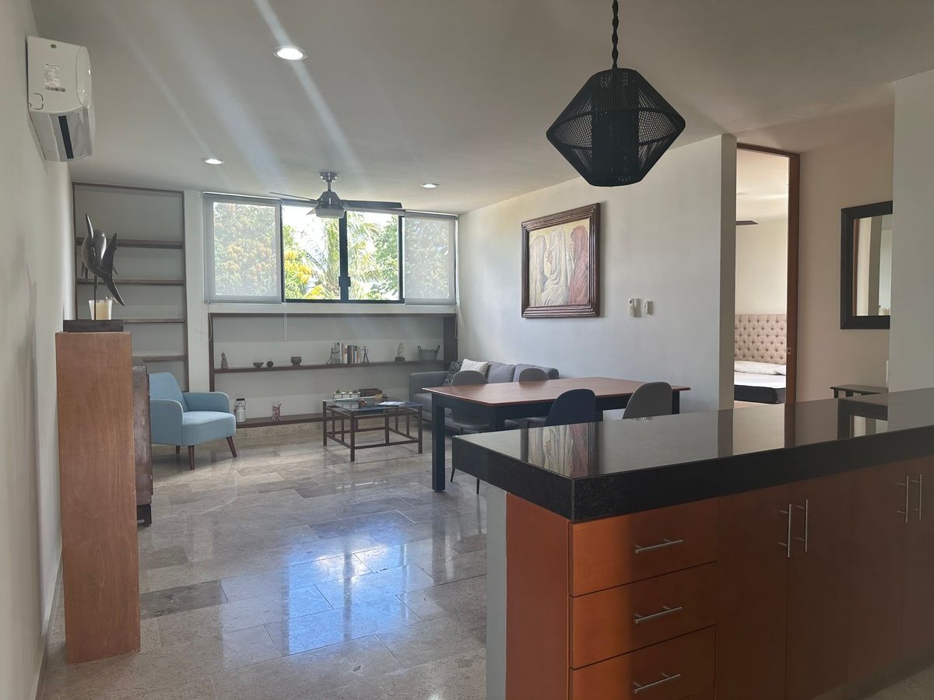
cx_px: 467
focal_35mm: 24
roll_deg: +0.6
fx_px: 648
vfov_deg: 56.8
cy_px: 350
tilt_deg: -2.4
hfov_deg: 71.6
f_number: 1.78
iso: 80
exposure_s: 1/120
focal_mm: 6.86
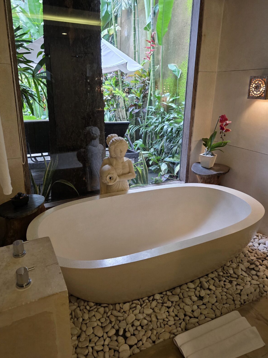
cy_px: 165
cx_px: 123
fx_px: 258
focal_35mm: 25
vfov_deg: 69.3
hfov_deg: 54.8
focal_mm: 6.3
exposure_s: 1/101
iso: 400
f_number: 1.7
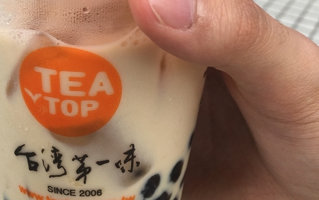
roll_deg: +1.1
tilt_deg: -22.3
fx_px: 496
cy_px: -14
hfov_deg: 35.2
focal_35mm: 57
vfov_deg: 21.7
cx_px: 99
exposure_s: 1/364
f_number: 2.2
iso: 25
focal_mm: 4.15
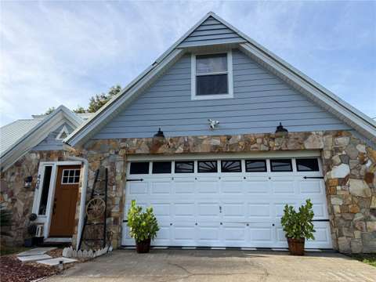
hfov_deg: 71.6
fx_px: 261
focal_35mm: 24
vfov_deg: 56.8
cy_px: 141
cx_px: 188
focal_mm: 6.76
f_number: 1.78
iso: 80
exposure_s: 1/2232
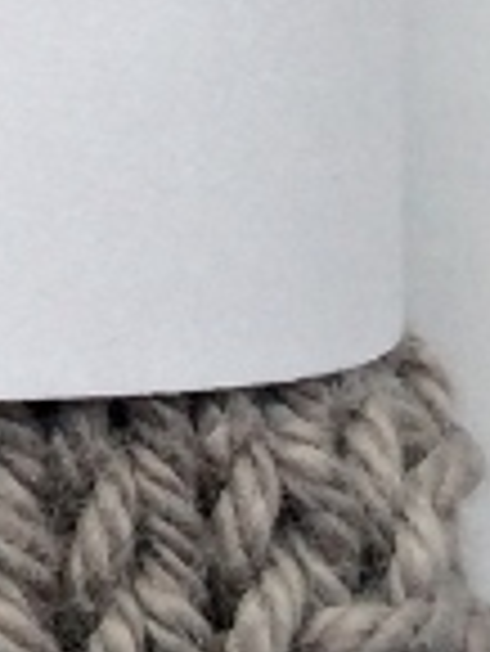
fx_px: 3863
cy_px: -688
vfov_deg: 9.0
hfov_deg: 6.8
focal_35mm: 205
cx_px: -724
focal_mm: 4.15
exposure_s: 1/100
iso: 64
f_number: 2.2
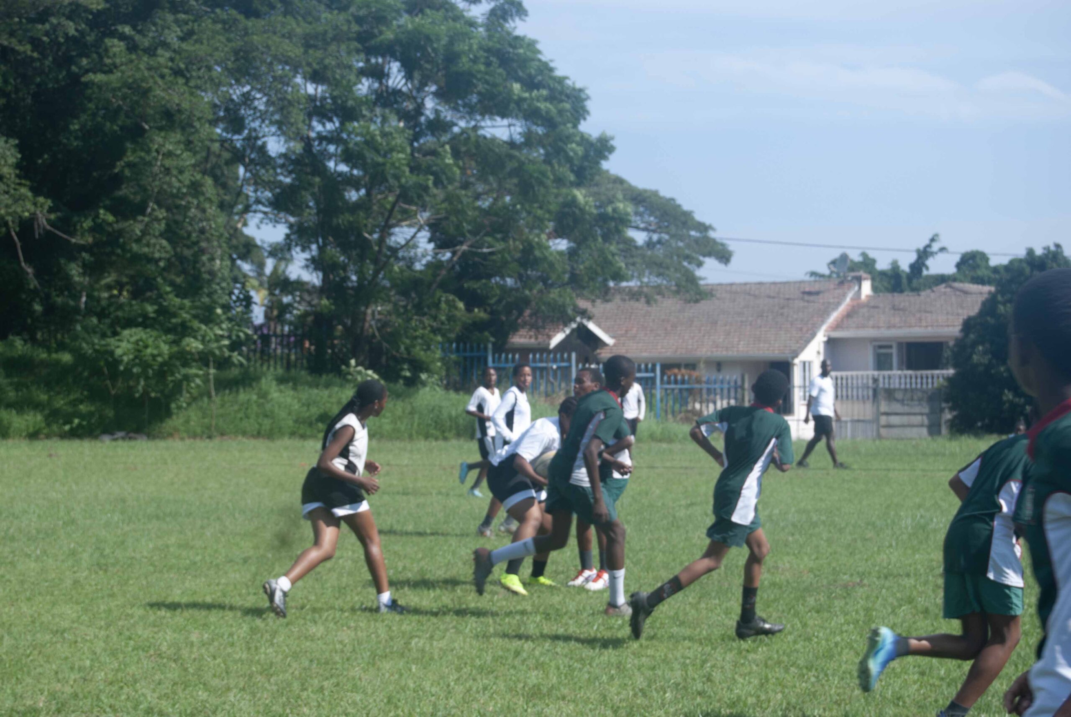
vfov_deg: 16.6
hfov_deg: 24.6
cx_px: 536
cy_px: 358
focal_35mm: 82
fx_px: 2457
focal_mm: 55
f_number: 7.1
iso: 100
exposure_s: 1/200
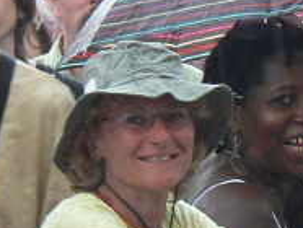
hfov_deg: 5.2
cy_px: 102
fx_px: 3357
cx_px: 314
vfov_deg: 3.9
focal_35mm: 383
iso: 200
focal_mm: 21.6
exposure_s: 1/30
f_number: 3.2
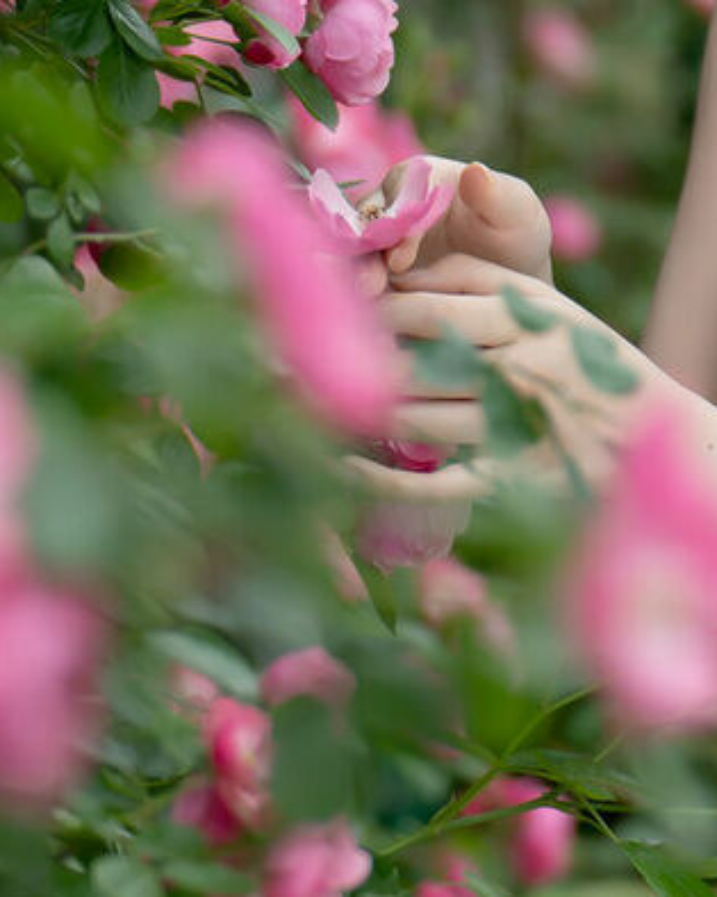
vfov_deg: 5.0
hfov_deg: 4.0
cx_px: 785
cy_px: 8
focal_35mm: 383
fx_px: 10163
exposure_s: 1/500
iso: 125
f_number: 2.8
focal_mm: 102
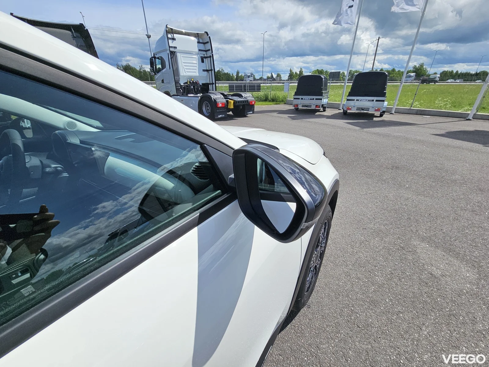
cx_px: 244
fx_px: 184
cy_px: 184
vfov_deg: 89.9
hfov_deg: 106.2
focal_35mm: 13
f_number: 2.2
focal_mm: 2.2
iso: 50
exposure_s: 1/4268
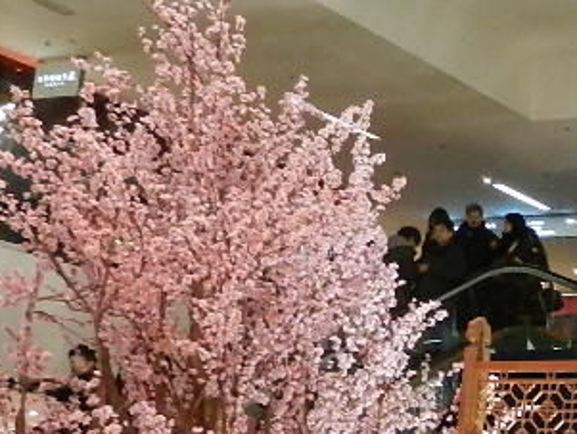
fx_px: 1417
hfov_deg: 20.1
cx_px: 845
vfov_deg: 17.1
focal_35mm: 85
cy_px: 399
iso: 400
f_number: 3.5
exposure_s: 1/20
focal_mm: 4.5
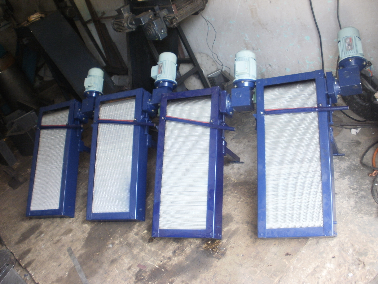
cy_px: 142
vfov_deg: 39.7
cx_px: 189
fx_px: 393
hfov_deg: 51.4
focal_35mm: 36
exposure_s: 1/30
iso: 125
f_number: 3.5
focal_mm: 6.3
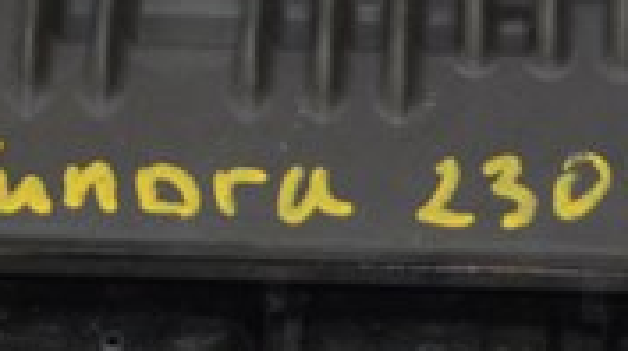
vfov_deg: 5.1
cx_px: 380
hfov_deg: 9.1
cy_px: -151
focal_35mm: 237
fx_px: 3941
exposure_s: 1/125
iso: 250
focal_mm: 26
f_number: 4.2
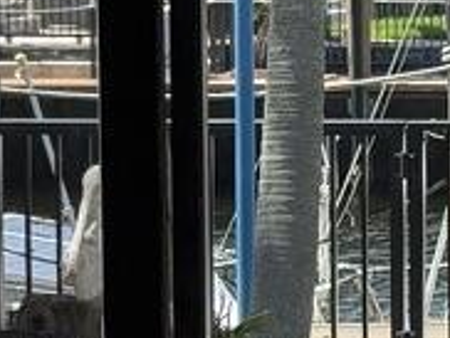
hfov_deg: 7.2
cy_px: 158
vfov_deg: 5.5
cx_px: 707
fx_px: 3515
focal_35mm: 270
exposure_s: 1/1027
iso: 64
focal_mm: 6.76
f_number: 1.78
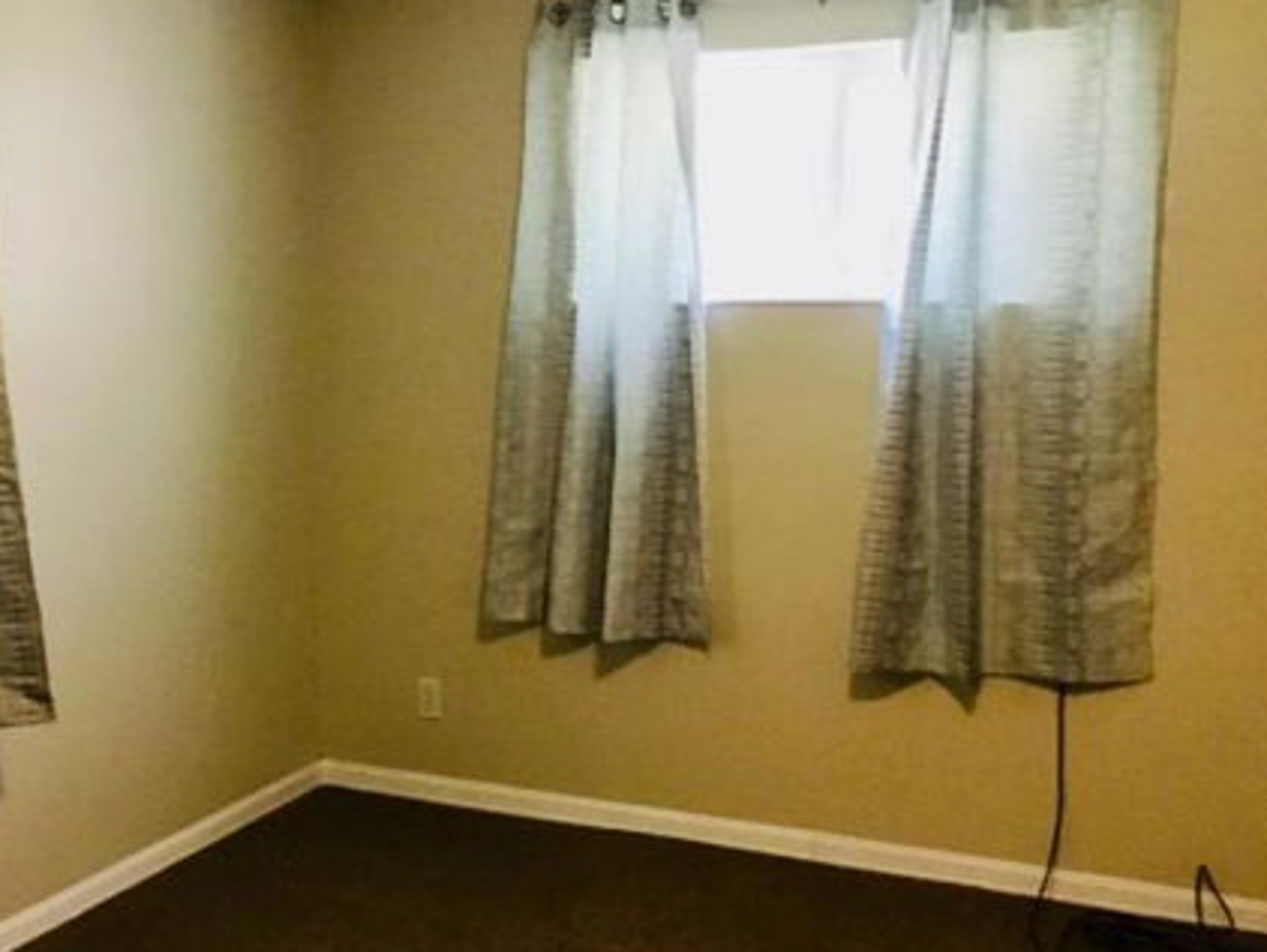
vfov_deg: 30.8
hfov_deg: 39.4
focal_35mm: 47
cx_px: 327
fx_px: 1721
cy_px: 577
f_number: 2.4
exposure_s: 1/15
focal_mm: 3.3
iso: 250
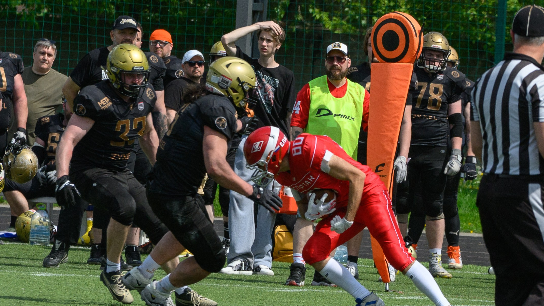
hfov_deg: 3.7
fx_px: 8453
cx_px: 390
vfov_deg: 2.1
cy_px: 189
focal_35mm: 586
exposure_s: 1/3200
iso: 400
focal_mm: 200
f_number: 7.1
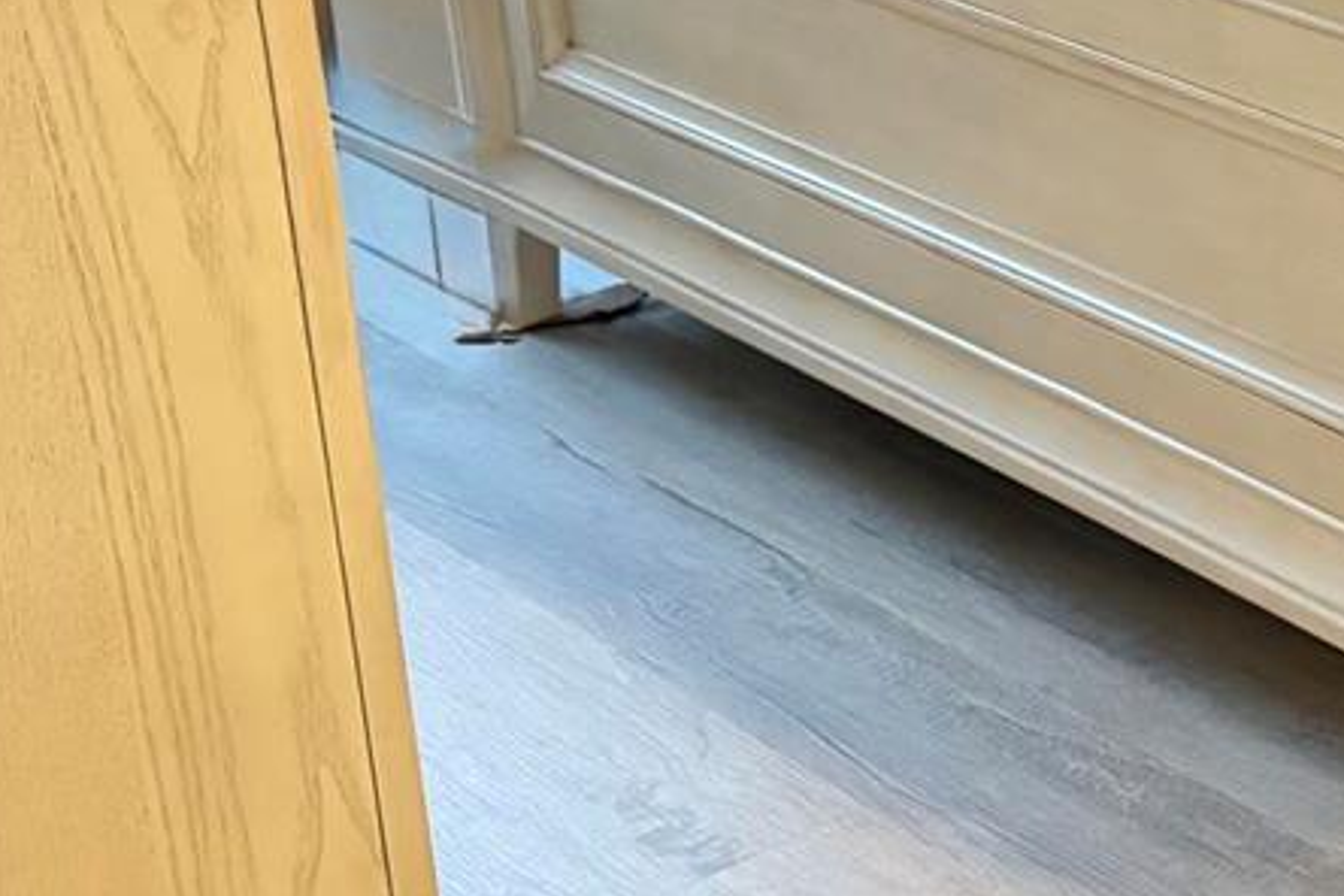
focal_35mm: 90
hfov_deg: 19.7
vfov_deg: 14.8
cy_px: -91
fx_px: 3360
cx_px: 1992
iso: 800
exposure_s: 1/30
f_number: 1.78
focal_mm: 6.76
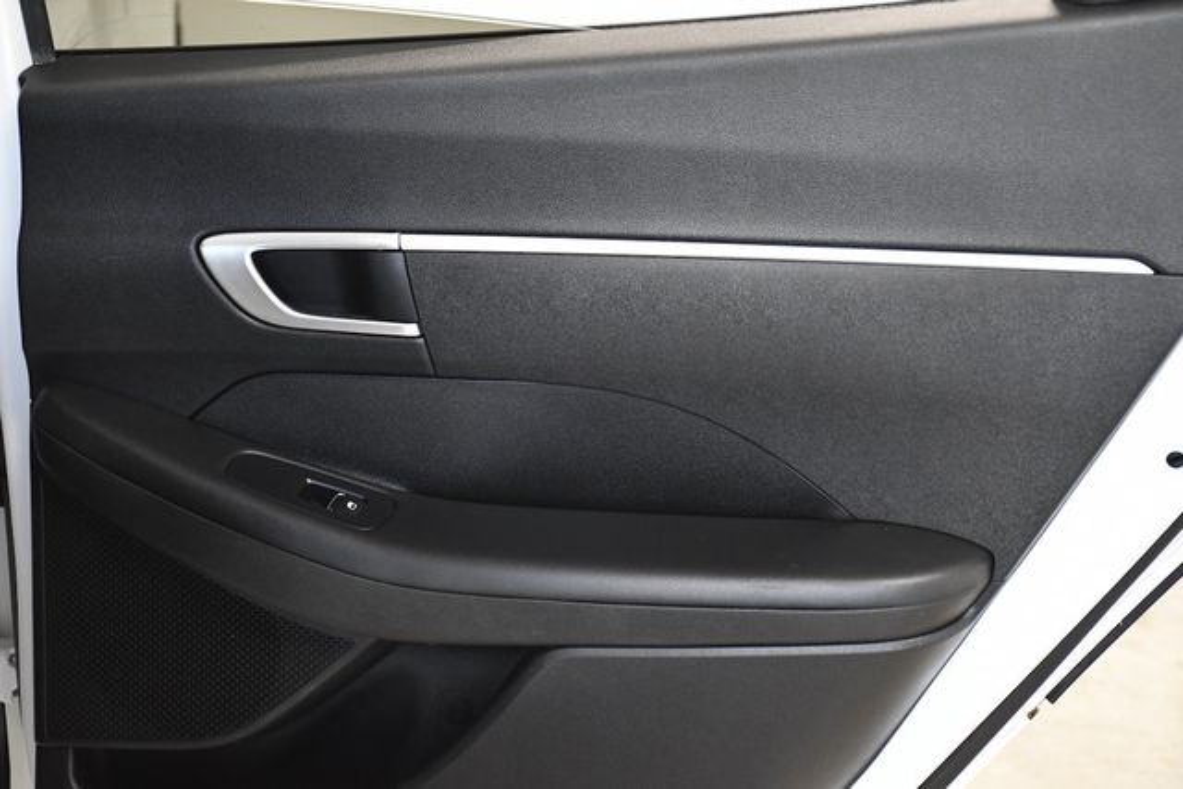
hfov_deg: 26.0
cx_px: 592
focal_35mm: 78
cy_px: 394
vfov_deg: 17.5
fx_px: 2564
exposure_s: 1/200
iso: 2500
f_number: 4.8
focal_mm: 52
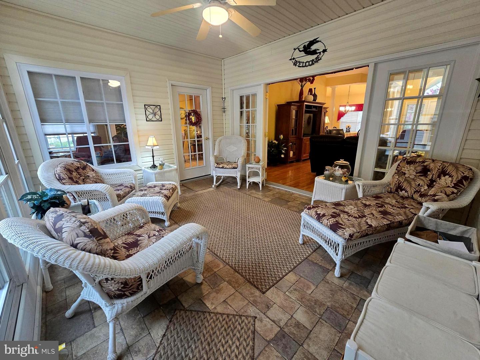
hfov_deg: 106.2
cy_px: 180
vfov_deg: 89.9
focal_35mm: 13
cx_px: 240
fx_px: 180
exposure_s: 1/60
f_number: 2.2
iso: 500
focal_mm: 2.2
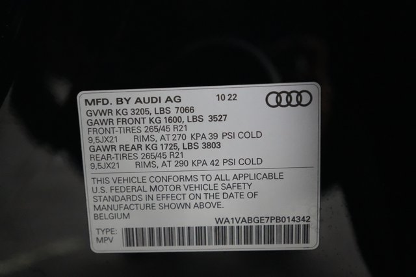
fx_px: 323
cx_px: 208
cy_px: 138
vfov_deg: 46.4
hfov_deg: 65.5
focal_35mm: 28
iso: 12800
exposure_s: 1/160
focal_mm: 28
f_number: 2.8
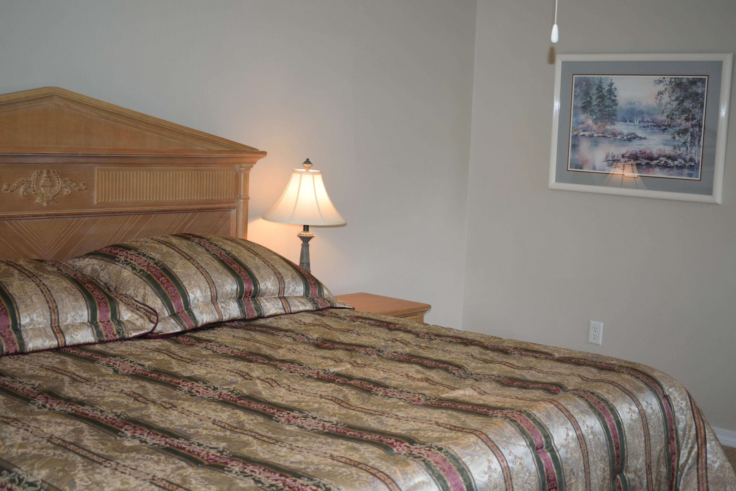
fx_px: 981
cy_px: 246
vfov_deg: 28.1
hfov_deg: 41.1
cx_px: 368
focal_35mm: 48
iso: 800
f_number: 4.5
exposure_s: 1/80
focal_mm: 32
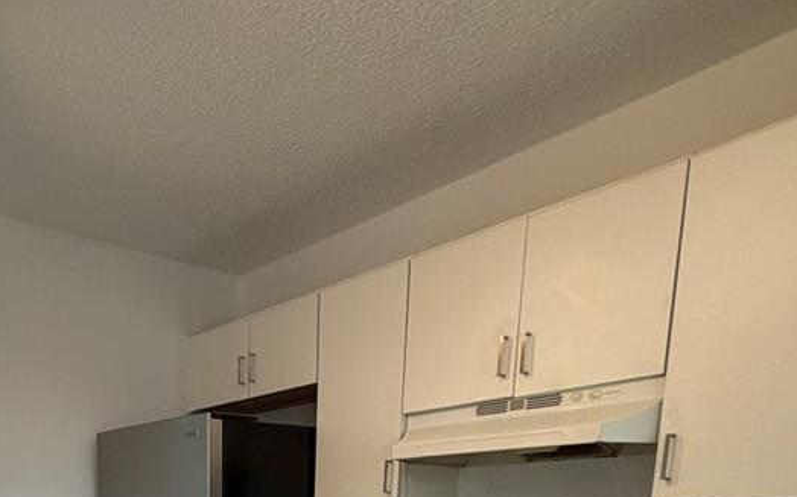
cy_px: 689
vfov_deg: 28.5
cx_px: 195
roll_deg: +0.3
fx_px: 738
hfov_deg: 54.0
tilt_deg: -13.9
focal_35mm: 34
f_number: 2.2
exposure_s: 1/120
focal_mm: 2.22
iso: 320
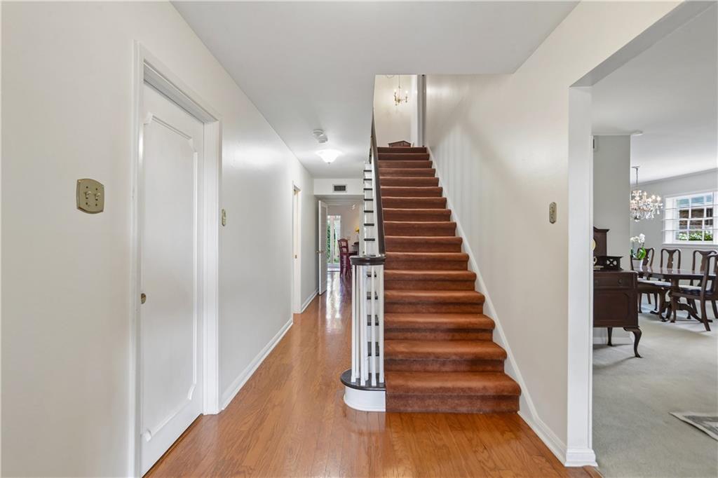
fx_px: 359
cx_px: 359
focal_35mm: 18
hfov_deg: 90.0
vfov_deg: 67.3
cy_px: 239
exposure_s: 1/4
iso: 400
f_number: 11
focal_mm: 18
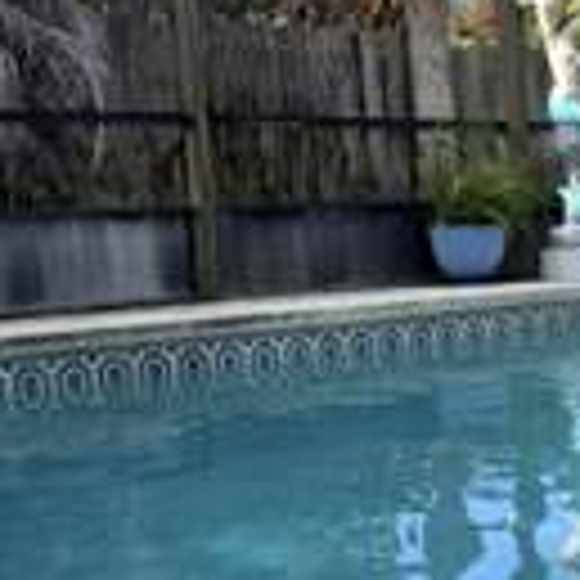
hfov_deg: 20.8
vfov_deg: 21.7
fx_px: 1498
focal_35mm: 79
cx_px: 647
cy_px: 461
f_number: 1.78
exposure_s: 1/1410
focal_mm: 6.76
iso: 80
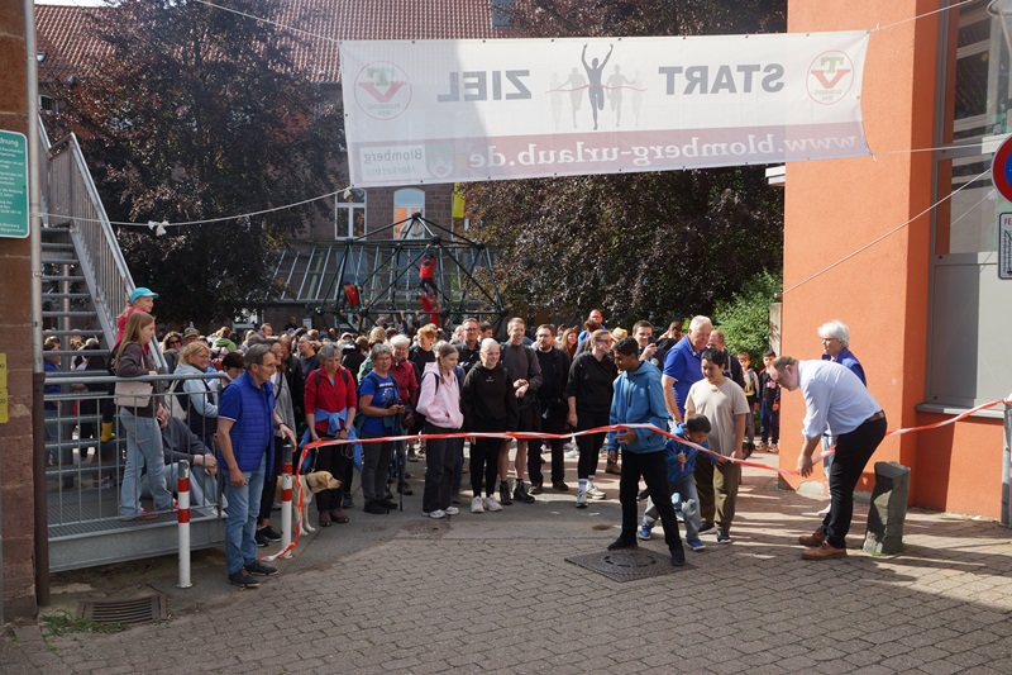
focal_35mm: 30
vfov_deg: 43.6
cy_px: 338
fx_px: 843
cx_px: 506
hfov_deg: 61.9
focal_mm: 20
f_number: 6.3
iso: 100
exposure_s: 1/160
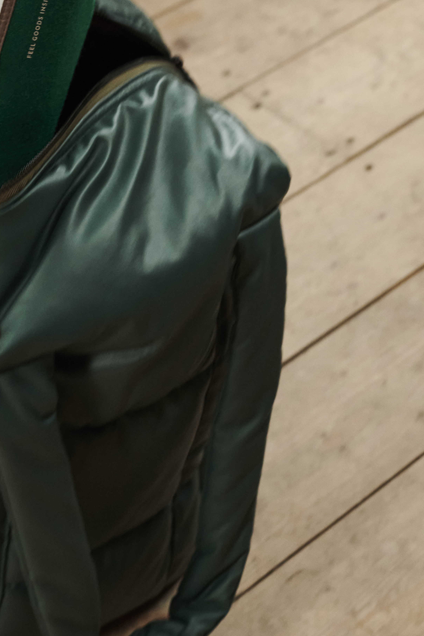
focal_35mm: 113
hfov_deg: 12.0
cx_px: 48
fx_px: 1996
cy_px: 102
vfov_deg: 17.9
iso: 1250
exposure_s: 1/125
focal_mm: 50
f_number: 7.1
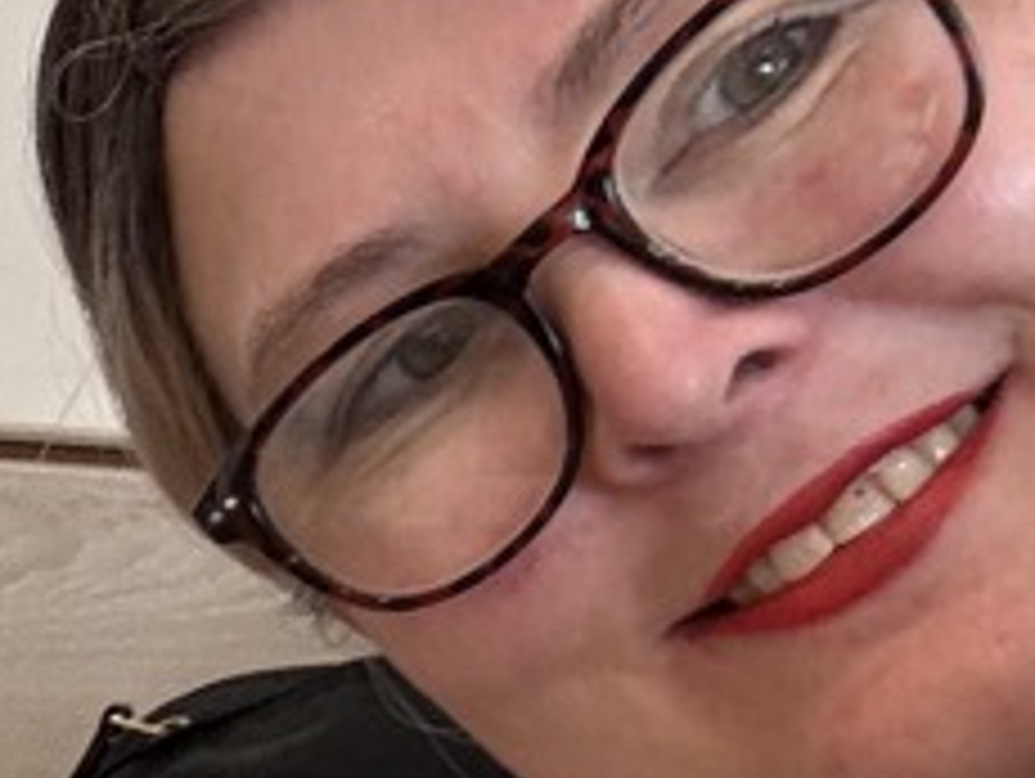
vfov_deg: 11.4
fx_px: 3592
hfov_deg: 13.4
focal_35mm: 120
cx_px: -1220
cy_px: 1466
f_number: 1.9
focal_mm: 2.69
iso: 50
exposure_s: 1/60
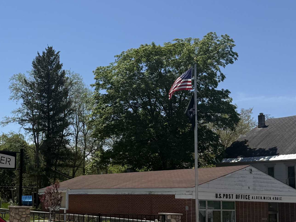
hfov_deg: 31.8
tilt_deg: +6.3
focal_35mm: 57
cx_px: 19
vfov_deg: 25.5
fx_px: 487
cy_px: 149
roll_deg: -1.4
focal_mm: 6.76
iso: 80
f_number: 1.78
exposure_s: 1/6173
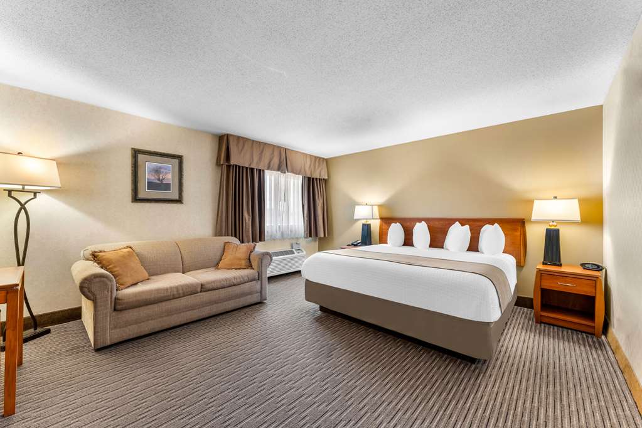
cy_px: 214
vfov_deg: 81.2
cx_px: 321
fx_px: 250
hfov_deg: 104.3
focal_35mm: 14
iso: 400
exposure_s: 1/1.67
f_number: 8
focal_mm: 14
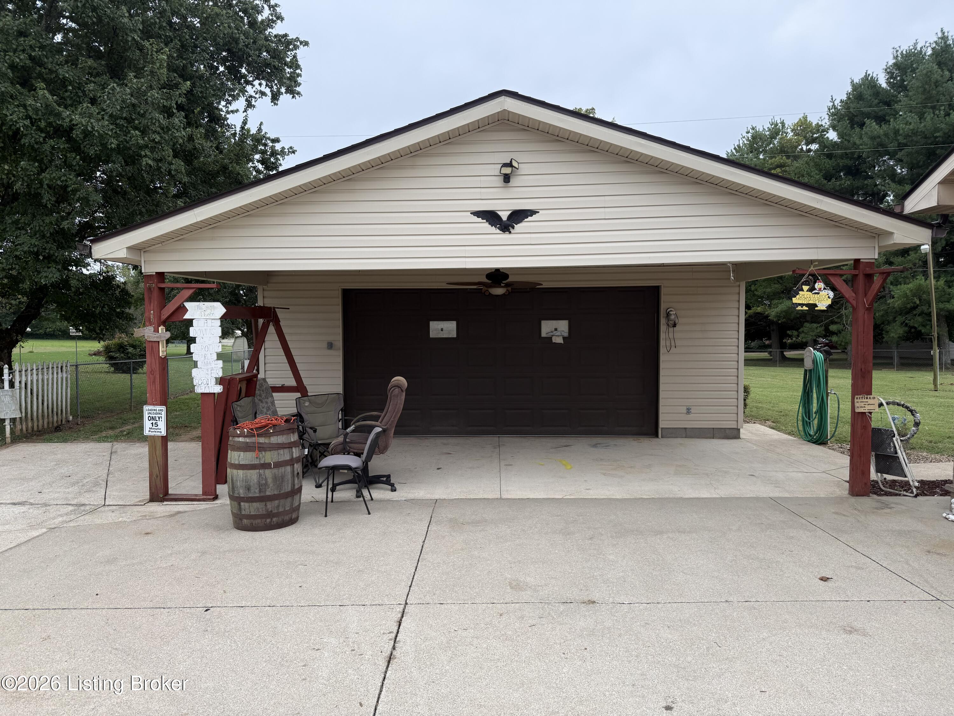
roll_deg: -0.3
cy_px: 358
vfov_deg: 56.8
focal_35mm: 24
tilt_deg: -2.3
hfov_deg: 71.6
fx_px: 661
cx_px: 477
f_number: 1.78
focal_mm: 6.76
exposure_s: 1/399
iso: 80
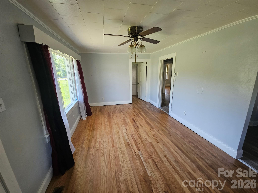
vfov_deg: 89.9
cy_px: 96
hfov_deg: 106.2
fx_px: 97
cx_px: 129
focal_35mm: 13
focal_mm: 2.2
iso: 125
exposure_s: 1/77.4
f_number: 2.2
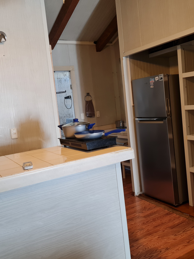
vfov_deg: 52.6
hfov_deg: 40.7
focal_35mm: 35
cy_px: 128
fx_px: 262
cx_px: 95
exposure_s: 1/40
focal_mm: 5.4
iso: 250
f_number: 1.8
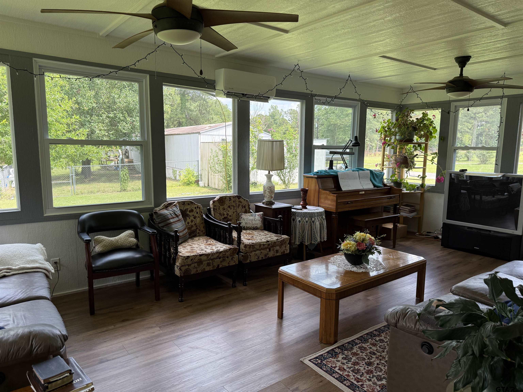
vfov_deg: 56.8
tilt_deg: -7.4
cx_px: 262
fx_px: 363
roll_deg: -1.5
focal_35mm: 24
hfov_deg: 71.6
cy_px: 196
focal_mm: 6.76
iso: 100
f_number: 1.78
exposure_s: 1/517
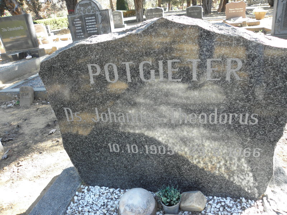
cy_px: 108
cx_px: 144
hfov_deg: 67.3
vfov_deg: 53.1
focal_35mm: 26
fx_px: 216
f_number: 2.8
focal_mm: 4.6
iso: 64
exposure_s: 1/60
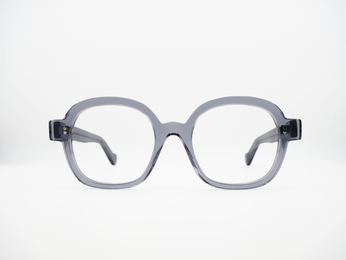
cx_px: 173
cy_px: 130
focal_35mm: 40
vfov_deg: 36.0
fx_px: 400
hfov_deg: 46.8
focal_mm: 20
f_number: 6.3
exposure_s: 1/250
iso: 200
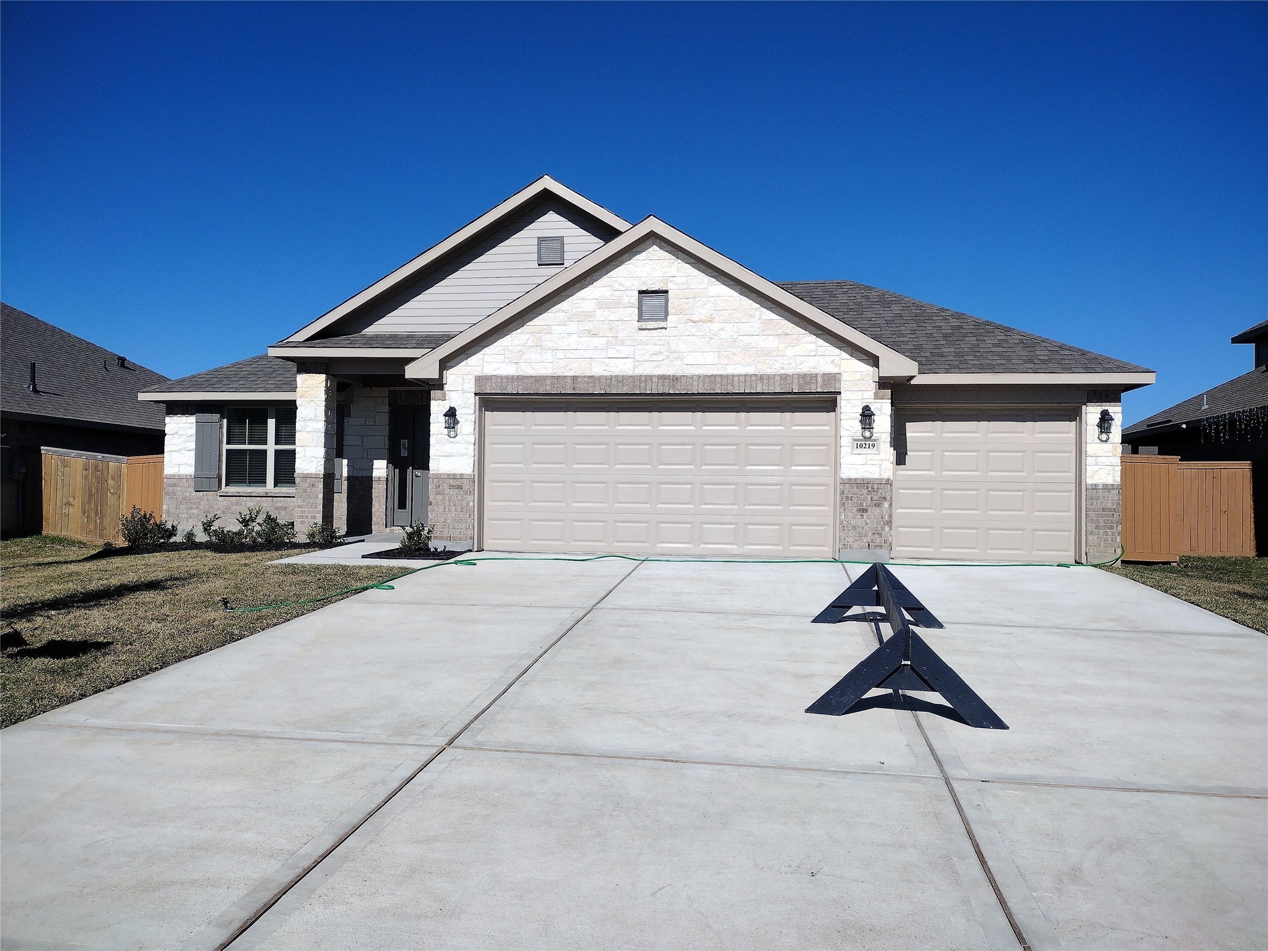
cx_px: 634
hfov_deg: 65.3
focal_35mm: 27
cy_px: 476
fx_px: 989
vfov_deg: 51.4
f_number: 1.7
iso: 100
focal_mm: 4.71
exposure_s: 1/5066
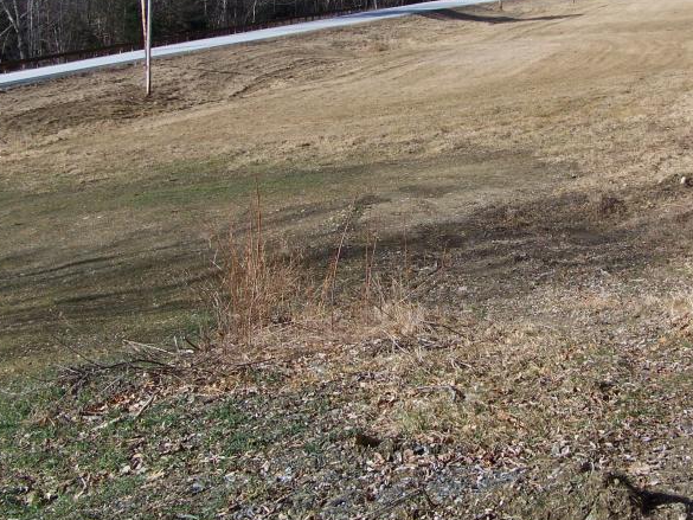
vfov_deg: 23.1
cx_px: 456
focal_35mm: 63
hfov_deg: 30.5
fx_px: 1261
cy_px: 154
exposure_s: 1/640
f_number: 4
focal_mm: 5.85
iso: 69
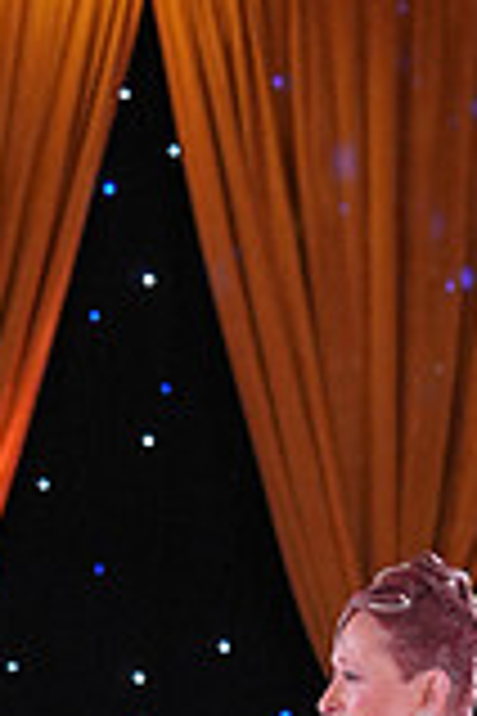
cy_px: 1184
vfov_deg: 6.7
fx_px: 5962
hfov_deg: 4.6
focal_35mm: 300
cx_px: 92
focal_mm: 82
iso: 2000
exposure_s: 1/400
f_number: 4
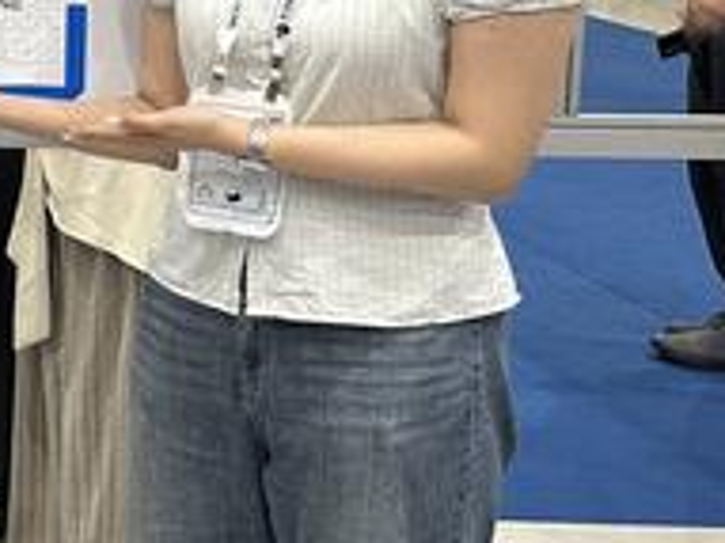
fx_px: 1842
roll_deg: -0.5
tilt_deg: -6.8
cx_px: -490
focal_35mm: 88
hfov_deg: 18.5
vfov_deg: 16.3
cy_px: -40
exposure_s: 1/60
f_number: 1.78
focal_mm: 6.86
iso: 200
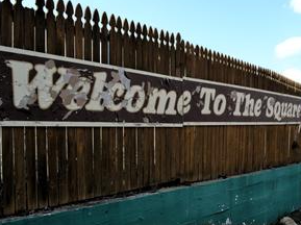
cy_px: 117
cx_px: 185
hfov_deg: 51.0
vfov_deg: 39.6
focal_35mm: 36
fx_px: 313
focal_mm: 18
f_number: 4.5
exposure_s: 1/1000
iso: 400
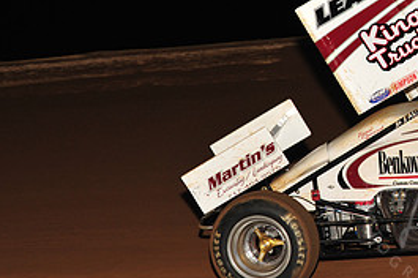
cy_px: 51
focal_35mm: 175
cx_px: 456
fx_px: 2029
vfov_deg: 7.8
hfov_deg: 11.6
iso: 1000
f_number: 8
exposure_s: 1/320
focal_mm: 80
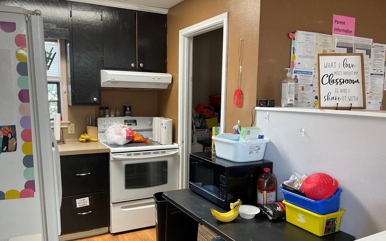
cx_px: 194
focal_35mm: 31
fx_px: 326
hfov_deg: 61.2
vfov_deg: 40.5
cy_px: 139
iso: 100
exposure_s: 1/60
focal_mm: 3
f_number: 1.8
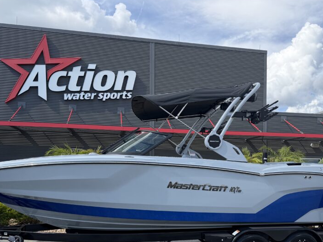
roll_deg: -0.2
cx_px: 187
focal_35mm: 35
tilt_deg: +0.8
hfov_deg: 52.4
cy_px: 170
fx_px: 327
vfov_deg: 40.0
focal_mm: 6.76
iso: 100
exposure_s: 1/3953
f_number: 1.78
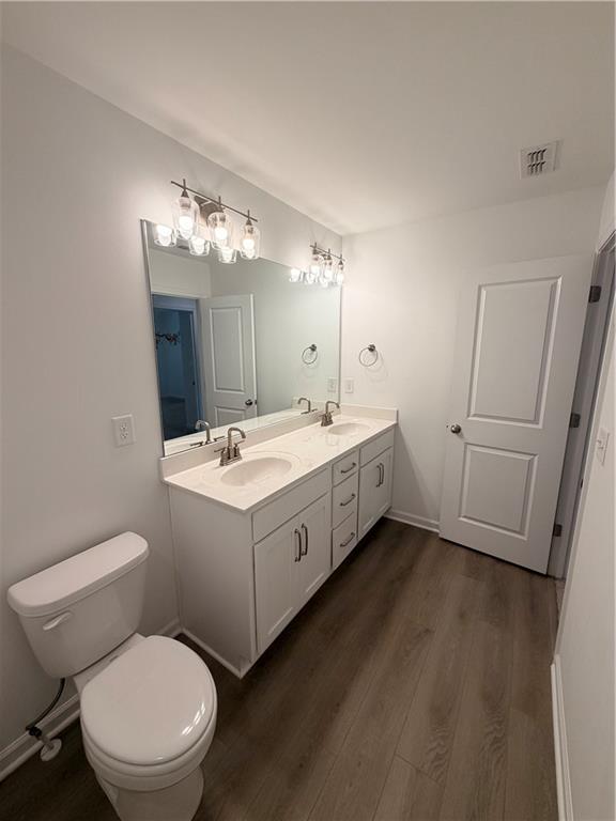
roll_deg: -0.2
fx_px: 332
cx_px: 308
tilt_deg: -10.6
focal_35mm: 14
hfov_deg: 85.7
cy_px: 410
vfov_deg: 102.1
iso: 80
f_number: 2.2
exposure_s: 1/120
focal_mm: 2.22
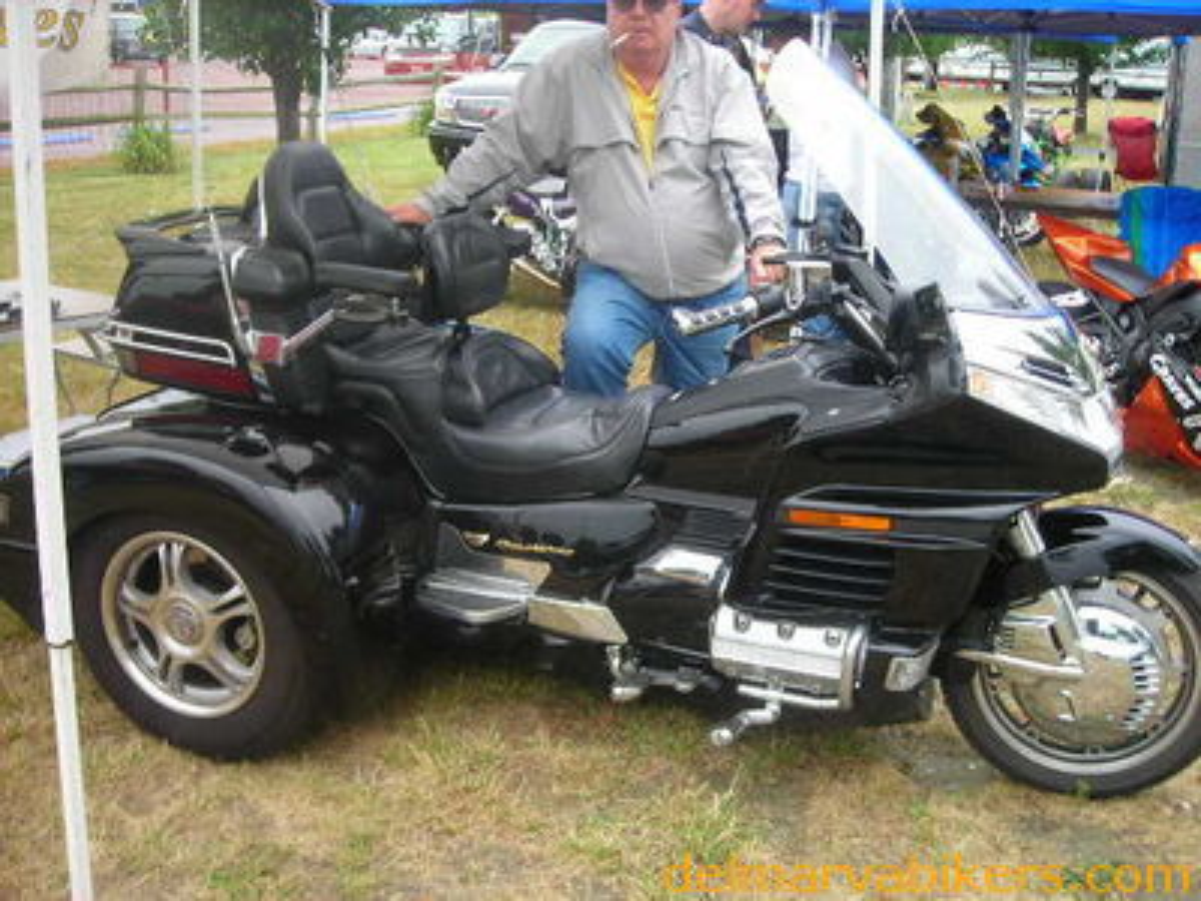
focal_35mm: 38
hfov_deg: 49.0
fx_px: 1318
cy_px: 450
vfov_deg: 37.7
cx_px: 600
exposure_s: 1/112
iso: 50
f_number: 3.2
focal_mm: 6.3
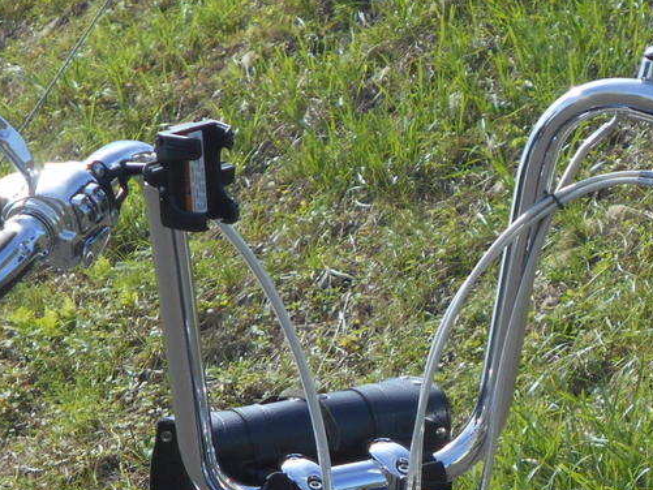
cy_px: 362
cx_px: 420
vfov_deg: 9.4
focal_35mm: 158
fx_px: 2981
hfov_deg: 12.5
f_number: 5.3
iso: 80
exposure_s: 1/400
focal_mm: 11.6
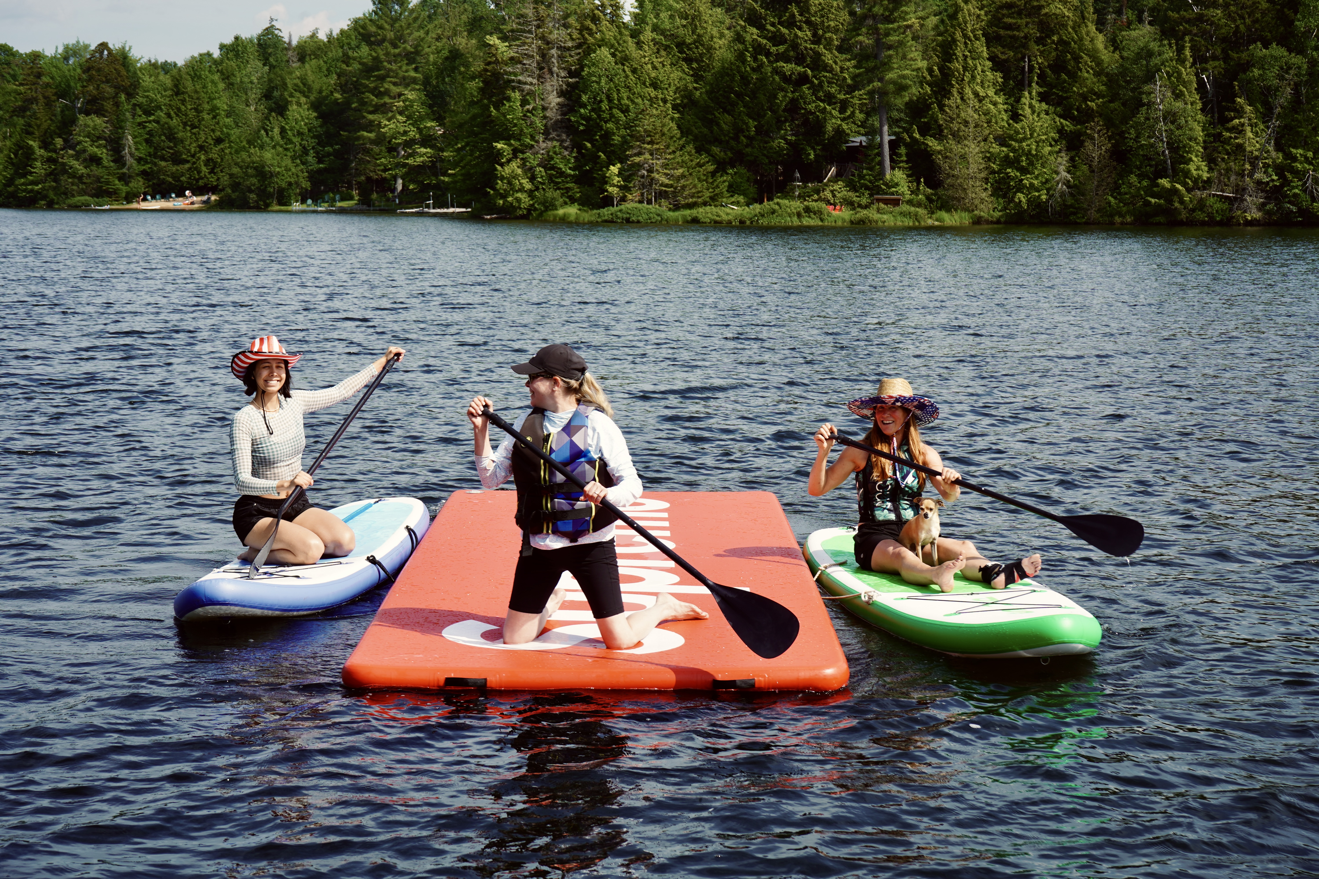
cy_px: 440
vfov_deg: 22.6
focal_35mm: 60
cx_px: 660
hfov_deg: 33.4
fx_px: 2198
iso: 100
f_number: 11
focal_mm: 60
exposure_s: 1/160
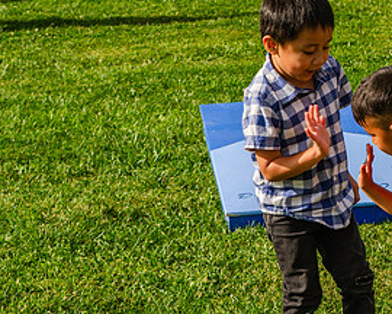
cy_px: 135
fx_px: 2518
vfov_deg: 7.1
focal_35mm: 217
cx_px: 341
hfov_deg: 8.9
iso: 100
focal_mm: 72
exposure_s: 1/250
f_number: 8
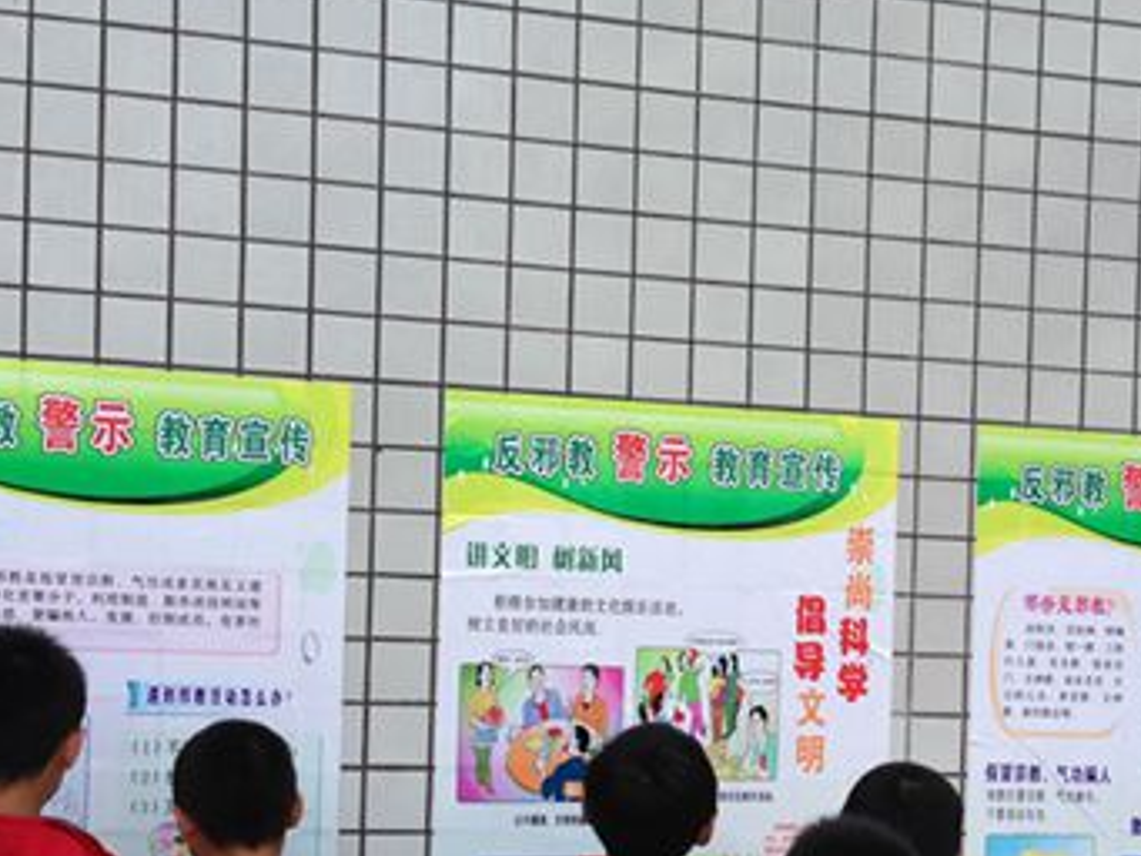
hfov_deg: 32.9
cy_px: 652
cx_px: 776
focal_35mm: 58
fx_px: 1912
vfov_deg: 24.9
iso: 50
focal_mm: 4.12
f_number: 2.4
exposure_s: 1/284
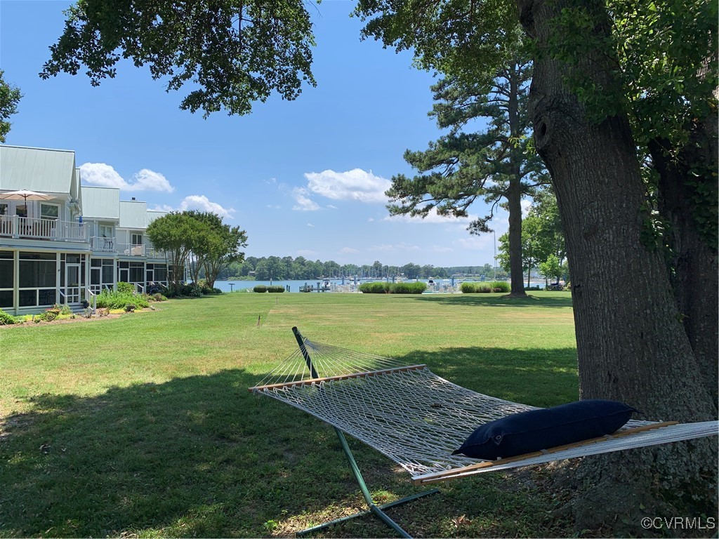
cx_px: 360
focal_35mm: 26
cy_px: 270
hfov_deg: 67.3
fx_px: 540
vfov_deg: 53.1
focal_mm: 4.25
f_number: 1.8
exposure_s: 1/1953
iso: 25
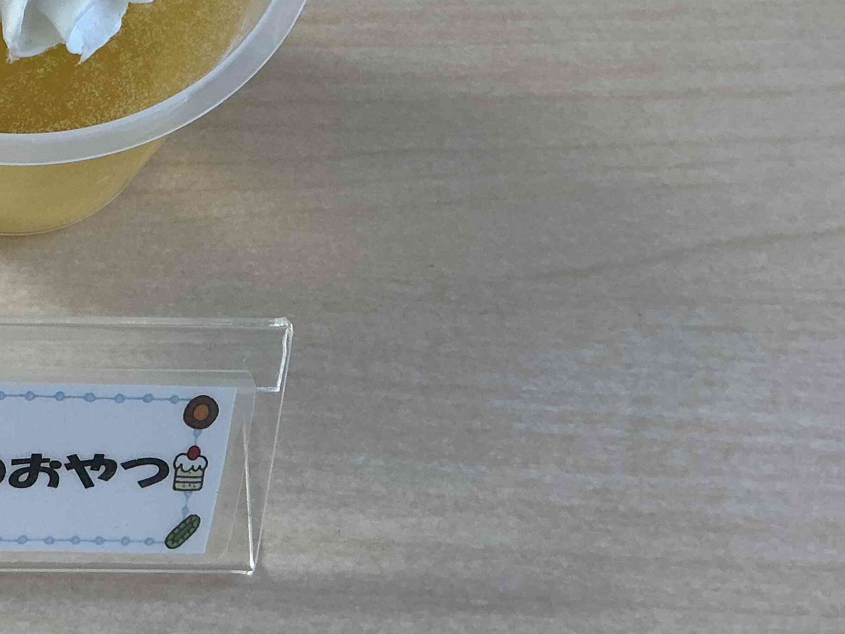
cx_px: 63
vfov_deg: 22.6
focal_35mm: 64
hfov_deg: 28.9
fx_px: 1562
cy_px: 134
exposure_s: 1/60
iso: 40
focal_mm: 3
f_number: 1.8
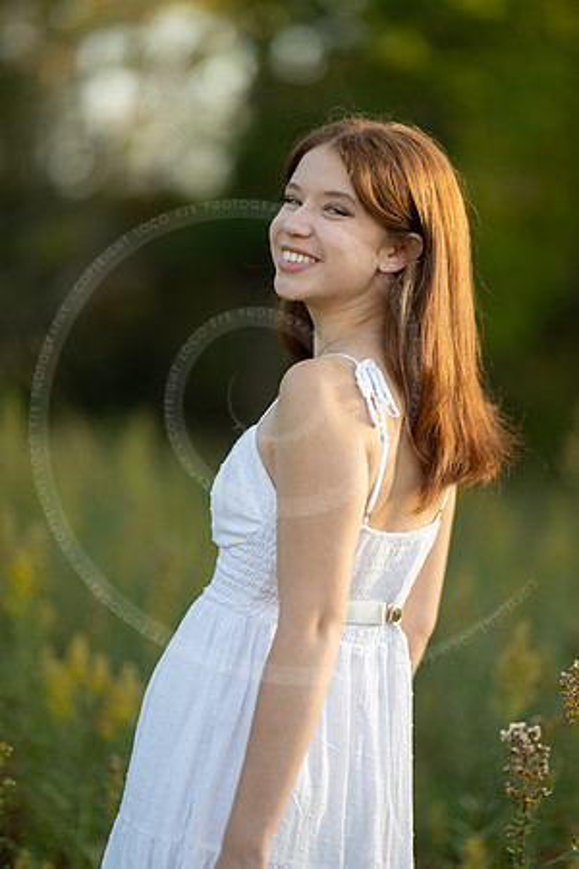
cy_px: 434
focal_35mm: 85
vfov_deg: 23.9
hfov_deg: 16.1
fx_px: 2050
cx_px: 290
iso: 160
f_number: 1.2
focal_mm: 85
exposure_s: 1/1600
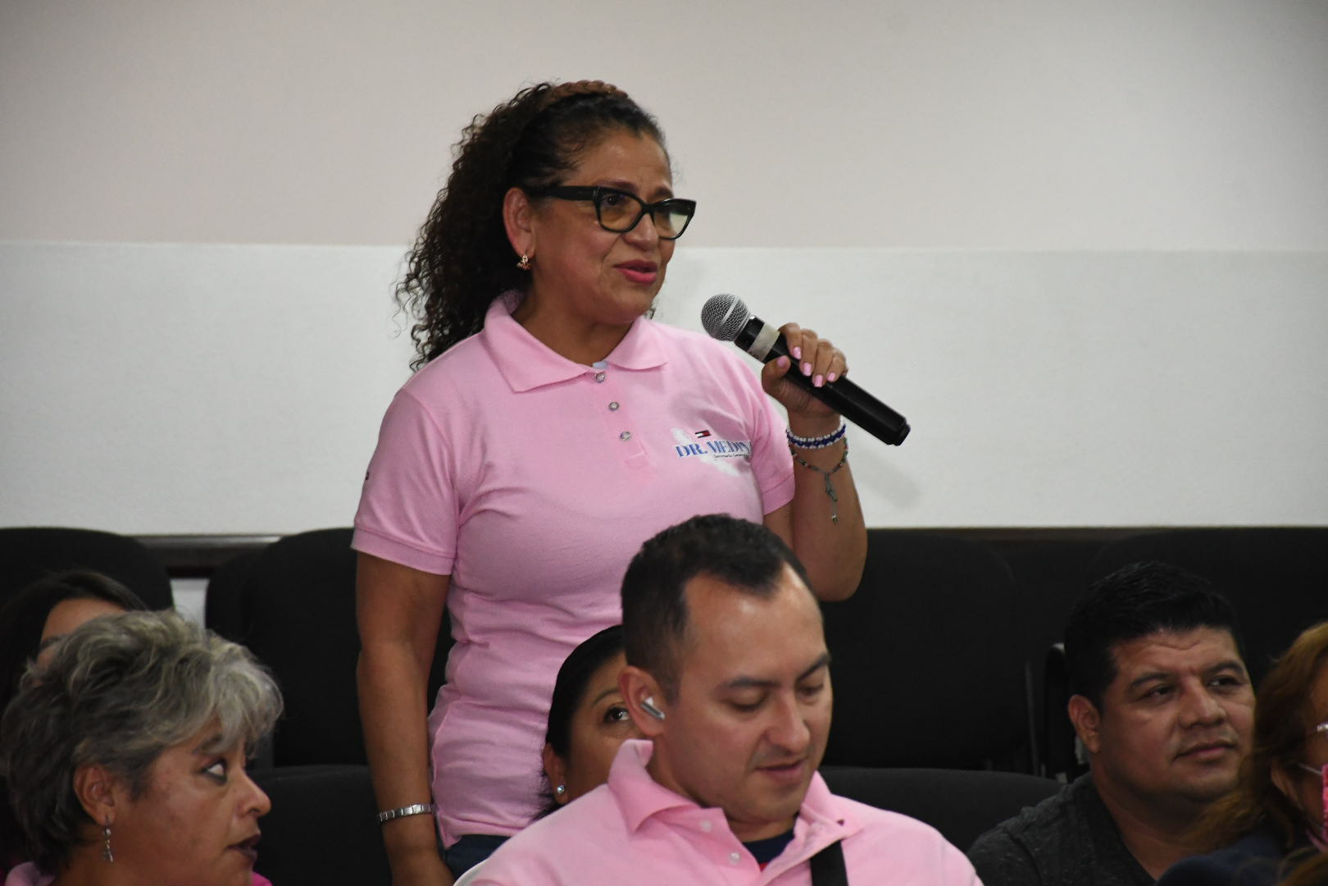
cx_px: 664
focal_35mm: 210
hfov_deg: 9.8
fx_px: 7746
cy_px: 443
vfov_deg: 6.5
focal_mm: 140
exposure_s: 1/125
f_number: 6.3
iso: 4000
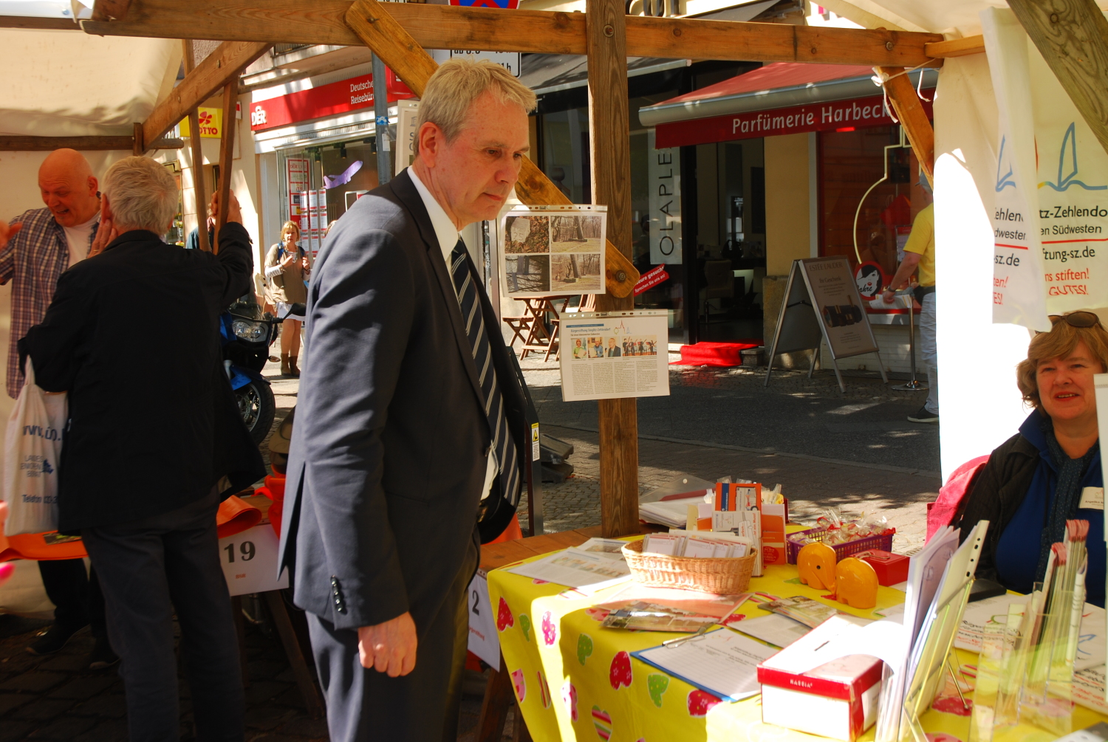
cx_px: 554
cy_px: 371
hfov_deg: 47.9
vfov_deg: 33.1
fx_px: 1248
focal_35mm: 40
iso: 100
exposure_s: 1/125
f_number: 5.6
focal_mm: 27
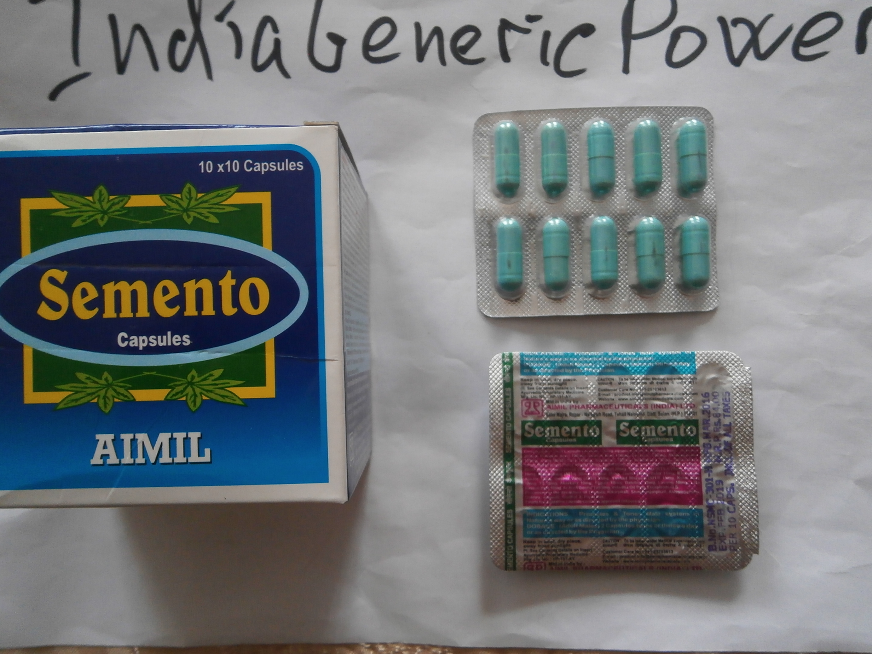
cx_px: 432
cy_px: 316
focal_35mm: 27
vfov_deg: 51.3
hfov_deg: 65.3
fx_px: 680
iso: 200
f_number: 2.8
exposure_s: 1/30
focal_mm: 4.7
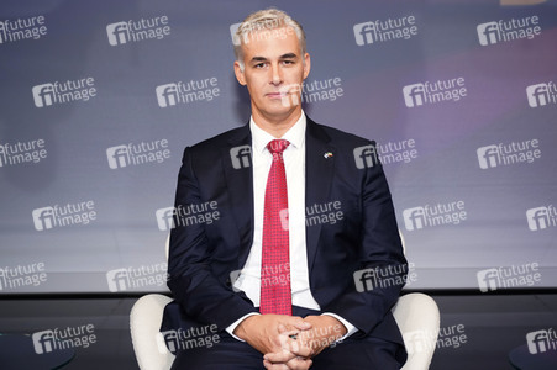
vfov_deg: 28.0
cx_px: 278
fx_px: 742
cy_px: 185
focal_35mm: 48
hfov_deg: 41.1
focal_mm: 48
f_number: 5
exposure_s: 1/125
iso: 2000
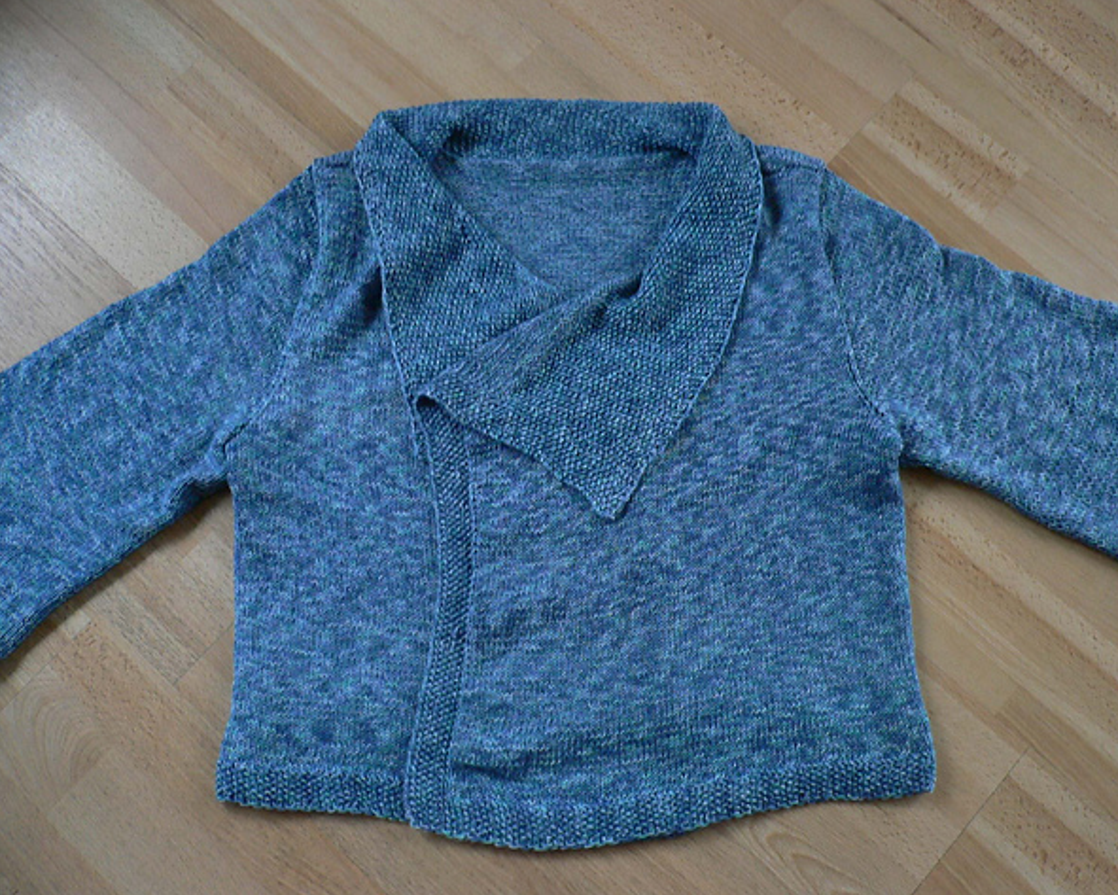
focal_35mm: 37
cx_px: 568
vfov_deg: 40.1
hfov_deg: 49.1
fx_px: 1224
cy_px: 448
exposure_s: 1/60
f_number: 2.8
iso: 100
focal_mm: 5.8
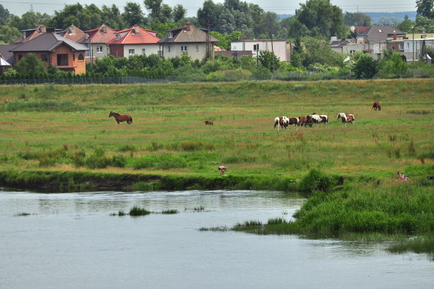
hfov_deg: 3.9
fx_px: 6323
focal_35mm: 525
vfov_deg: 2.6
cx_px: 217
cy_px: 144
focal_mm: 350
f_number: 6
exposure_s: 1/2000
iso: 320
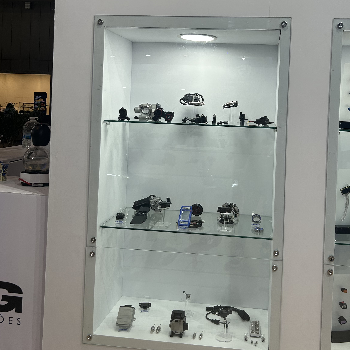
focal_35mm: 40
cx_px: 210
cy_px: 112
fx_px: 458
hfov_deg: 41.7
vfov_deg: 41.2
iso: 40
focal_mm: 5.7
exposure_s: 1/155
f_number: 1.5
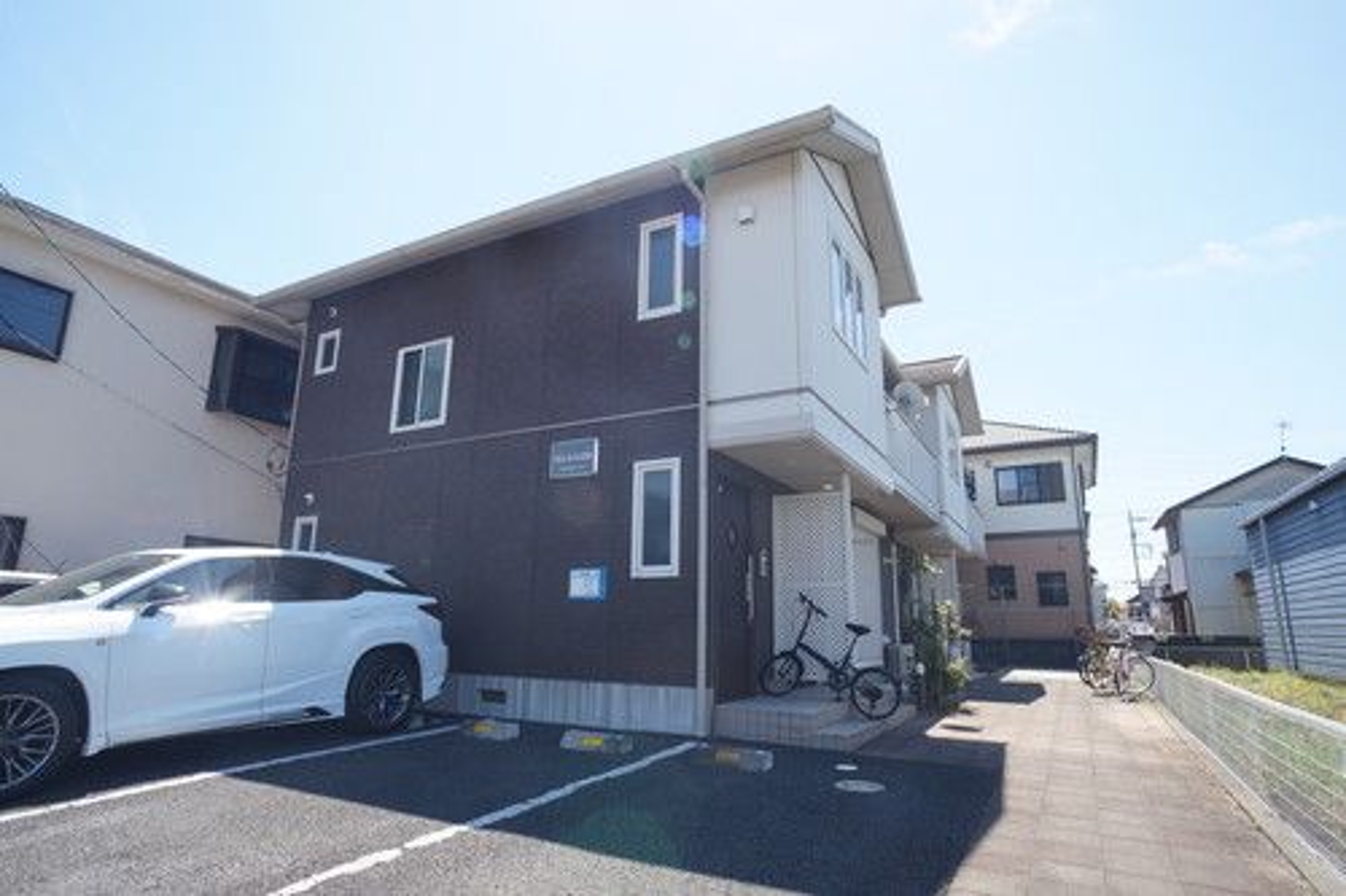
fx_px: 897
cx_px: 673
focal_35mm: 24
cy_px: 448
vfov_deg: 53.1
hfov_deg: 73.8
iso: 100
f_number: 8
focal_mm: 16
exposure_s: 1/100
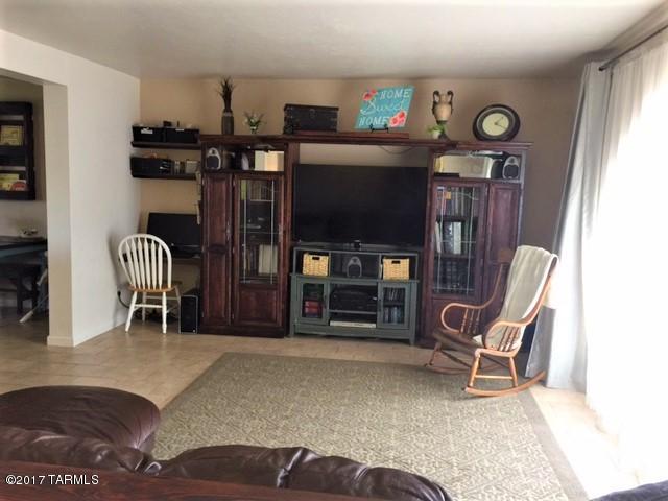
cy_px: 250
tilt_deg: -6.6
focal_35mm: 29
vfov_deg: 48.2
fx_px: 560
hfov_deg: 61.7
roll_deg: -2.1
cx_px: 334
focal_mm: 4.15
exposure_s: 1/15
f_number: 2.2
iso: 40
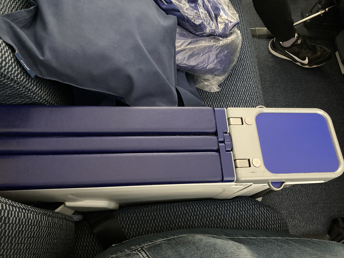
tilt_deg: -66.8
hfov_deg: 63.4
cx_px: 172
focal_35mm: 28
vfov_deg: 49.7
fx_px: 278
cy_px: 129
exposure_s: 1/21
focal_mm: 3.99
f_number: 1.8
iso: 640
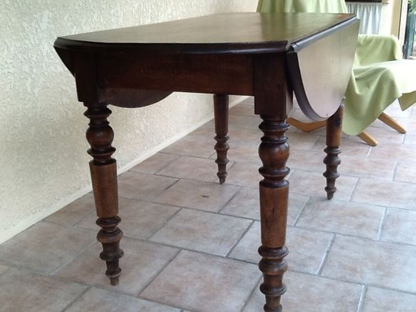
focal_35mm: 44
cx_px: 208
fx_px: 529
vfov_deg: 32.9
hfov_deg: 42.9
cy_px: 156
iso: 40
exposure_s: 1/230
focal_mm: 2.03
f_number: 2.4
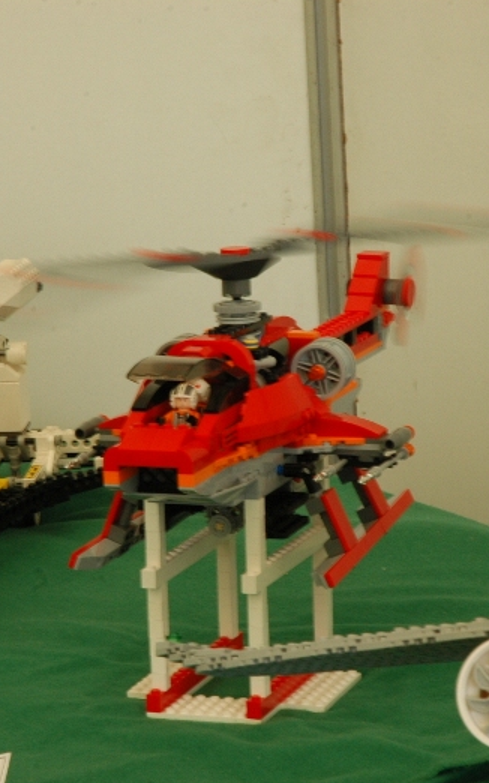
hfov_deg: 8.0
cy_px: 394
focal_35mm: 164
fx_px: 3499
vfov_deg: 12.8
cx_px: 255
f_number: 22
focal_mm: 70
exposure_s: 1/13
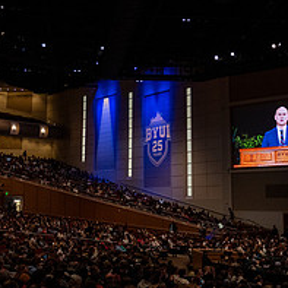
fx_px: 565
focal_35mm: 60
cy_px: 102
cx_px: 137
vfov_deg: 28.5
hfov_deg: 28.6
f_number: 2.8
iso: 1250
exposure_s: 1/200
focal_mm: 24
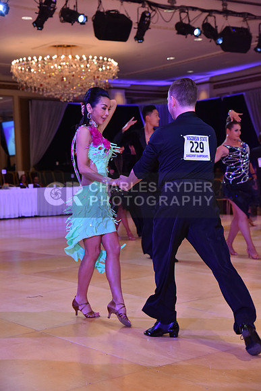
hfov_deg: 20.9
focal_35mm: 65
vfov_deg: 31.0
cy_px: 196
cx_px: 130
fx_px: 706
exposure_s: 1/250
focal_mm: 65
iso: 1600
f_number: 5
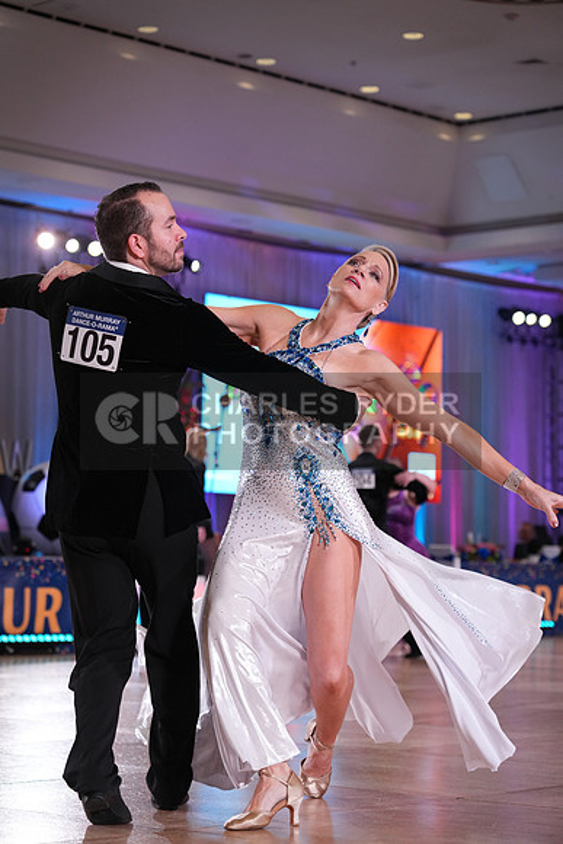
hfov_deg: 16.1
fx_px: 1993
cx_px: 282
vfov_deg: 23.9
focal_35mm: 85
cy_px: 422
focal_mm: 85
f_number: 4
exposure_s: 1/500
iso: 2000
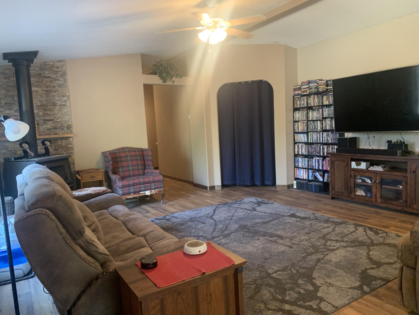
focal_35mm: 26
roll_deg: +1.9
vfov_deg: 53.1
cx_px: 210
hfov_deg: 67.3
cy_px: 158
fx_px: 315
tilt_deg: -6.3
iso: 320
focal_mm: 4.25
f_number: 1.8
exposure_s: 1/40
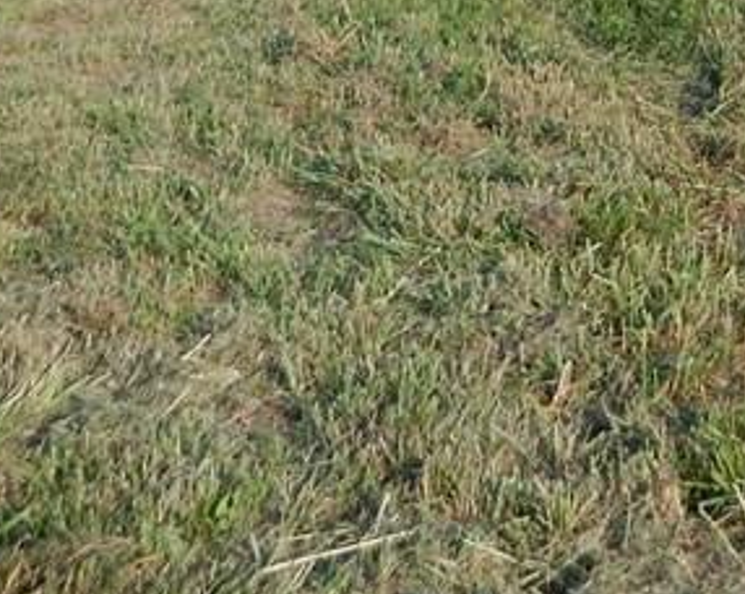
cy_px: -313
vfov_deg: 17.7
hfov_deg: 22.6
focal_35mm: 77
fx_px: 1695
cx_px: 920
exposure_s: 1/1000
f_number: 3
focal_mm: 4
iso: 125
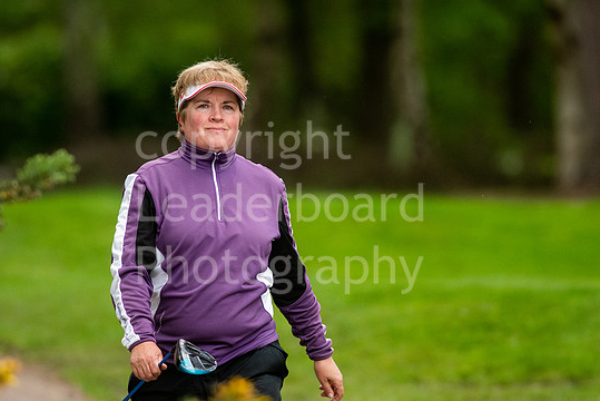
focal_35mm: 484
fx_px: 8071
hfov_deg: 4.3
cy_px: 213
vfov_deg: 2.8
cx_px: 282
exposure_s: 1/1250
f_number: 4
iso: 1600
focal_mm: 300
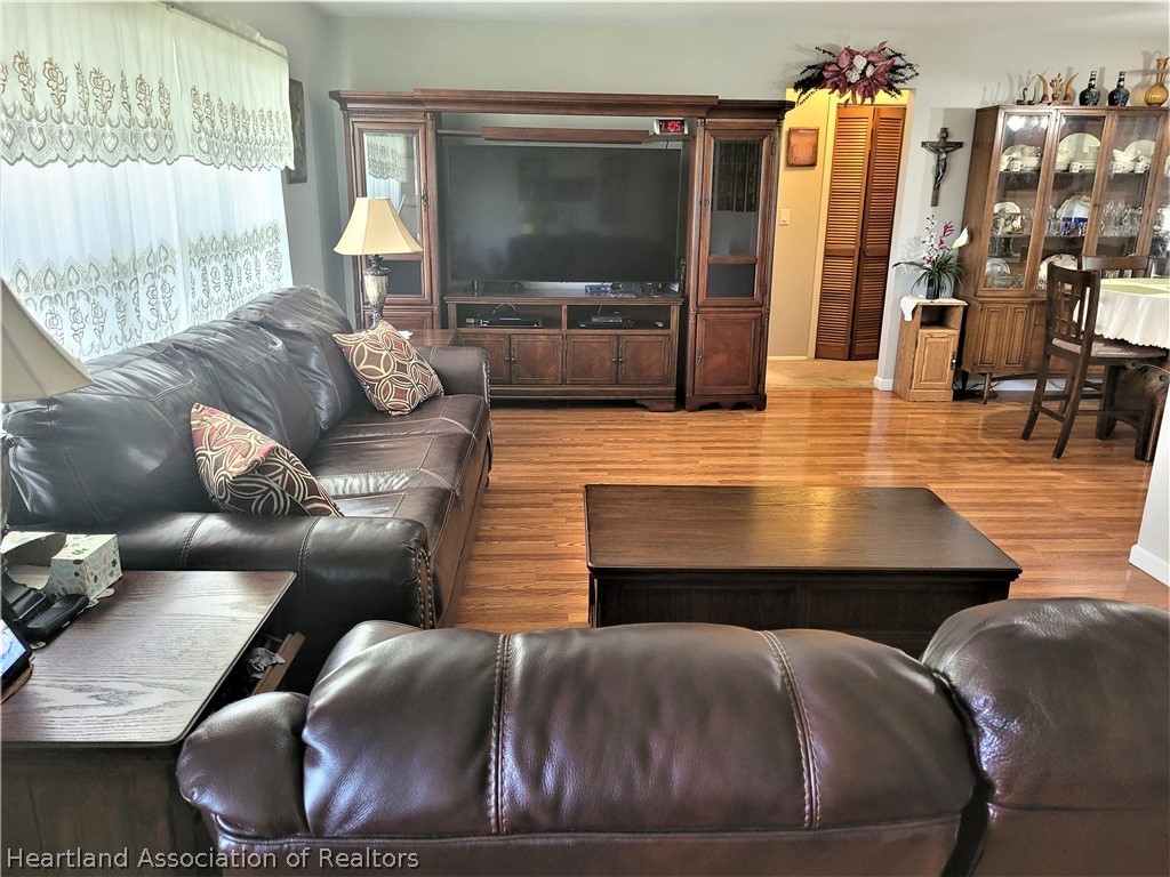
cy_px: 438
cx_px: 585
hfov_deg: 67.3
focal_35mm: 26
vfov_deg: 53.1
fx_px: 879
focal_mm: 5.4
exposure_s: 1/39
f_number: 1.8
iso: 250
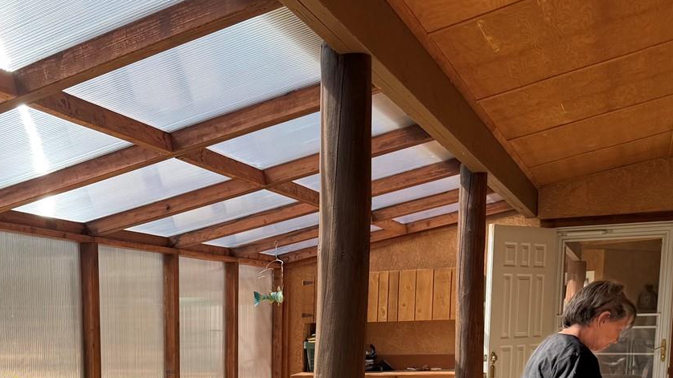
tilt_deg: -9.1
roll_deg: +1.4
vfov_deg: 22.0
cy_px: 465
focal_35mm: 50
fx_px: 892
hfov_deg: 39.7
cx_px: 133
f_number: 1.78
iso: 80
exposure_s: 1/3021
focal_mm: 6.76
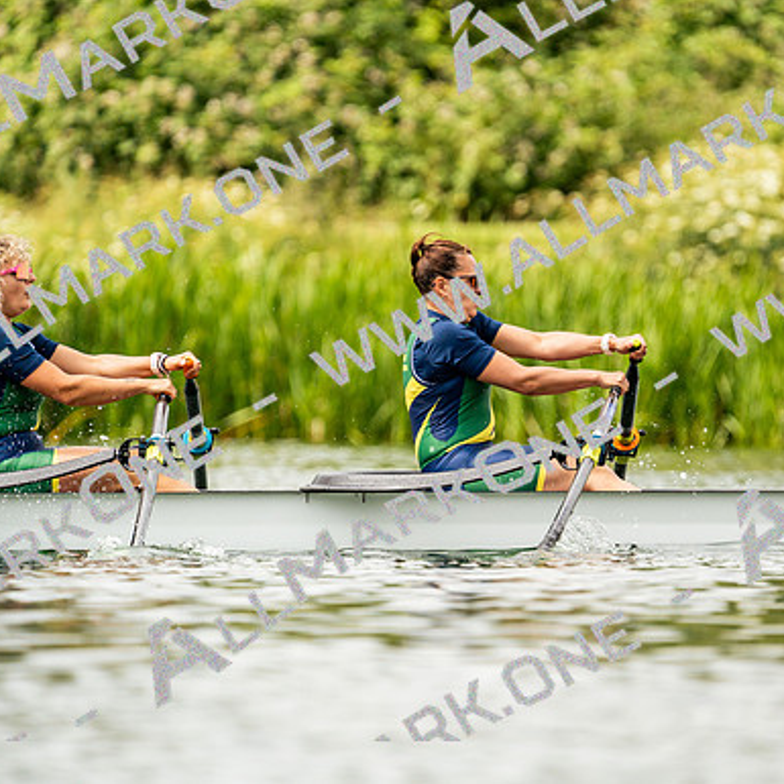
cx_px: 562
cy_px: 392
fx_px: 19705
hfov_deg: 2.3
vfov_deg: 2.3
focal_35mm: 769
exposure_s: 1/2000
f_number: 6.3
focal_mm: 600
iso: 400
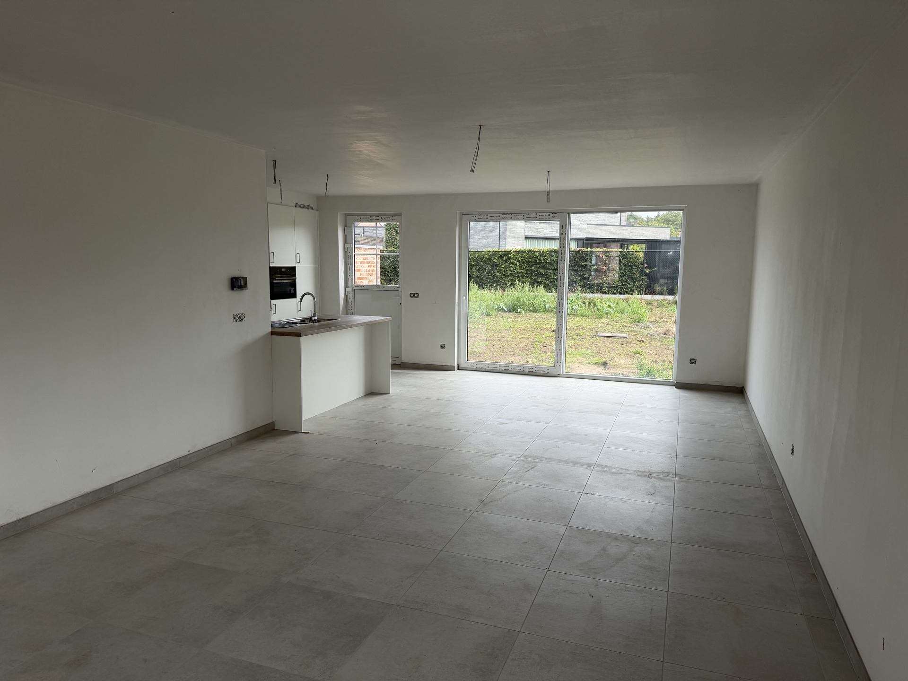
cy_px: 340
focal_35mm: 24
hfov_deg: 71.6
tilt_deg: -7.4
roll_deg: -1.8
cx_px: 454
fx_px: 630
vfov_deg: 56.8
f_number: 1.78
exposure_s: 1/722
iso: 80
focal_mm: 6.76
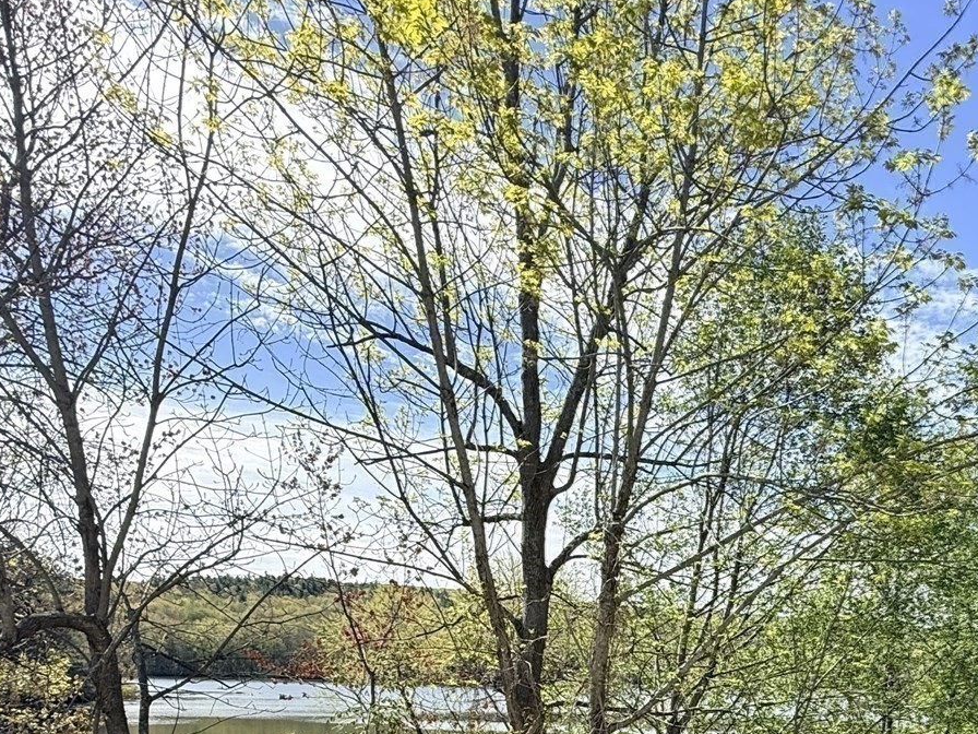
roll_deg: -1.9
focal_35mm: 32
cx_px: 736
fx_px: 904
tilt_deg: -5.1
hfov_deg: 54.1
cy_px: 765
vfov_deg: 38.3
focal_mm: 2.22
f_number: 2.2
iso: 64
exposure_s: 1/1312
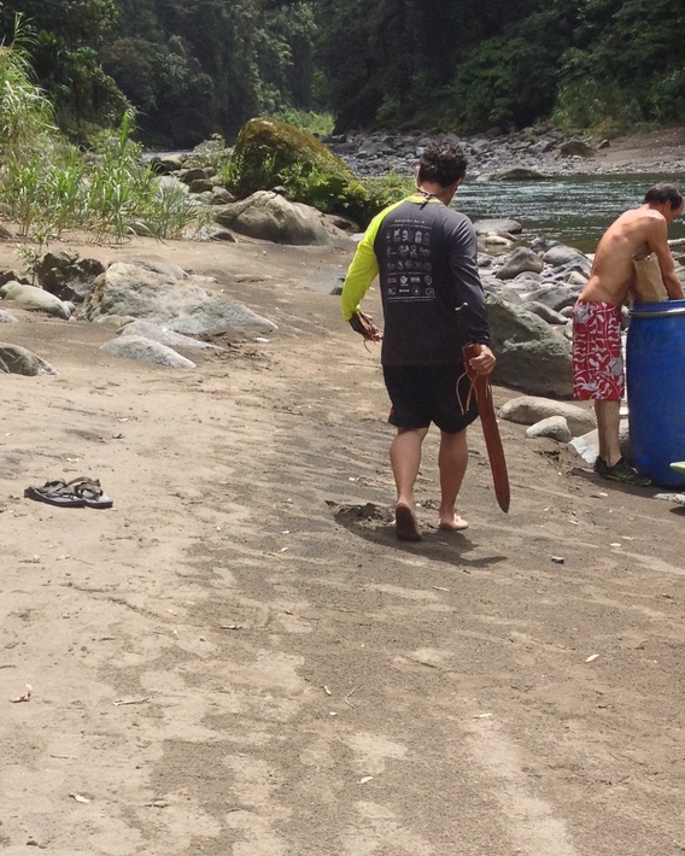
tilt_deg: -16.5
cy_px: 640
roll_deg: +3.1
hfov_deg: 19.9
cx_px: 379
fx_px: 1951
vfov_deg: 24.5
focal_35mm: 77
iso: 50
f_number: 2.4
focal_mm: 4.28
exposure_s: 1/1082
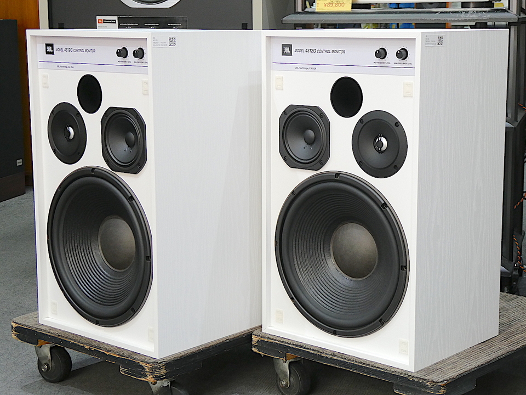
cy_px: 198
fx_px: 988
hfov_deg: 29.8
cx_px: 263
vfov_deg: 22.6
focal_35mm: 65
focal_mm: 11.7
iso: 200
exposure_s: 1/15
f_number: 4.4
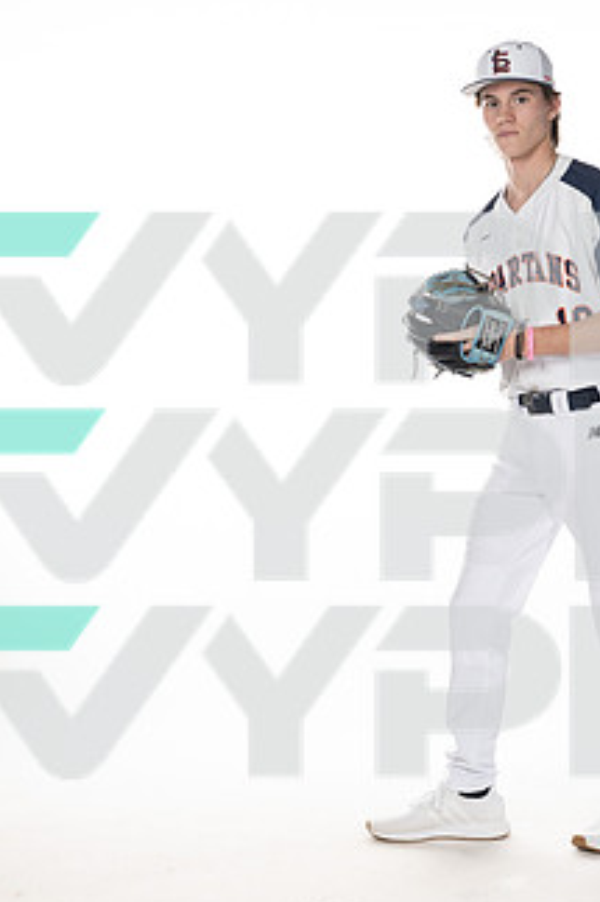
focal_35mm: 71
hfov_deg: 19.2
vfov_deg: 28.4
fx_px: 1777
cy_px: 497
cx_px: 349
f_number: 6.3
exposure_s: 1/250
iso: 400
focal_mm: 51
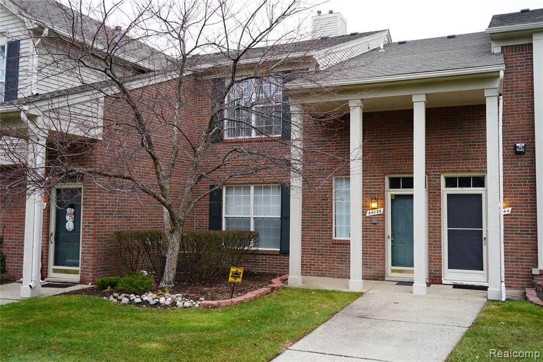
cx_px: 272
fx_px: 498
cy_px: 181
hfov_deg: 57.2
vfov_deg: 39.9
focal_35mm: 33
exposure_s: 1/60
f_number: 4
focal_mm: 33
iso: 100
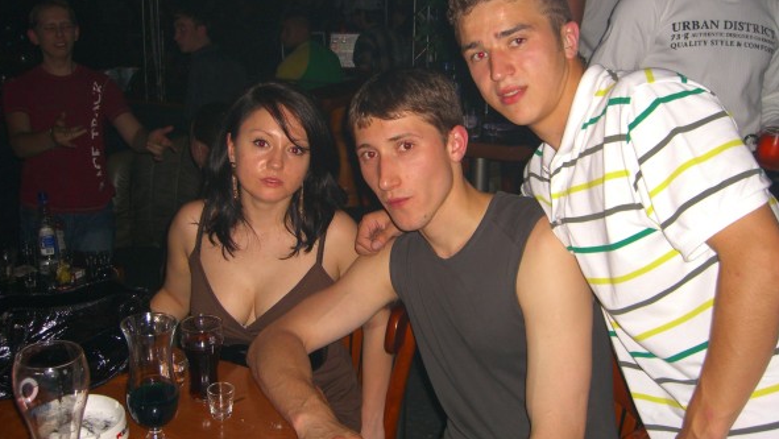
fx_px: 868
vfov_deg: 28.3
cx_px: 386
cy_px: 169
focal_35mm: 42
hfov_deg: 48.3
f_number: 2.8
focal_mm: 7.9
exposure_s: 1/60
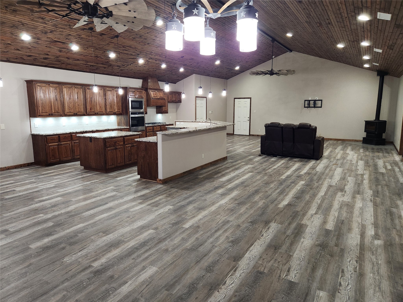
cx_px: 202
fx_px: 268
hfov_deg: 73.9
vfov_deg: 58.9
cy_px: 151
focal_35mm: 23
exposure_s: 1/120
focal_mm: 5.4
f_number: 1.8
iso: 400
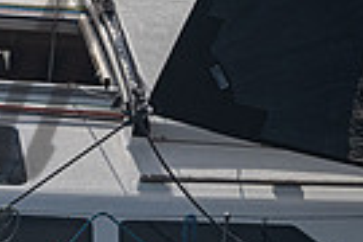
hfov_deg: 2.1
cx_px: -143
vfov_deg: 1.4
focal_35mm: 987
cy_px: -192
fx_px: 9951
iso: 320
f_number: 6.3
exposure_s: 1/6400
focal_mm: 230
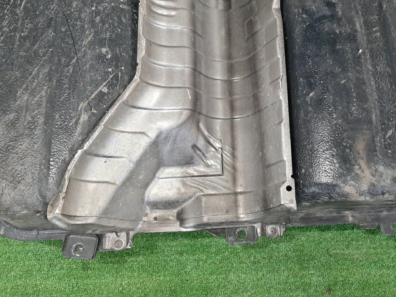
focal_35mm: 40
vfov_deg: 35.6
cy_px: 99
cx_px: 239
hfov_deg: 46.5
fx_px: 458
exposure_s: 1/50
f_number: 1.7
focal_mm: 3.93
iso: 232
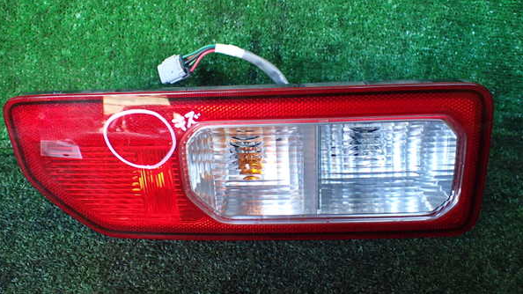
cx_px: 261
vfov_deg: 35.6
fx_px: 458
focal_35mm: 33
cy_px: 127
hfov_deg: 59.5
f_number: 2.3
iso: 640
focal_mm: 5.4
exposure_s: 1/125
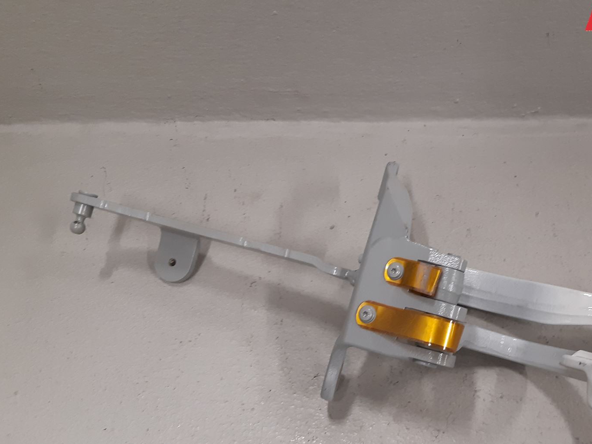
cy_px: 291
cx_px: 407
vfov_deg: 36.5
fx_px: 667
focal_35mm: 39
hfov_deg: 46.9
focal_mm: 3.93
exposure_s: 1/50
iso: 125
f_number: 1.7
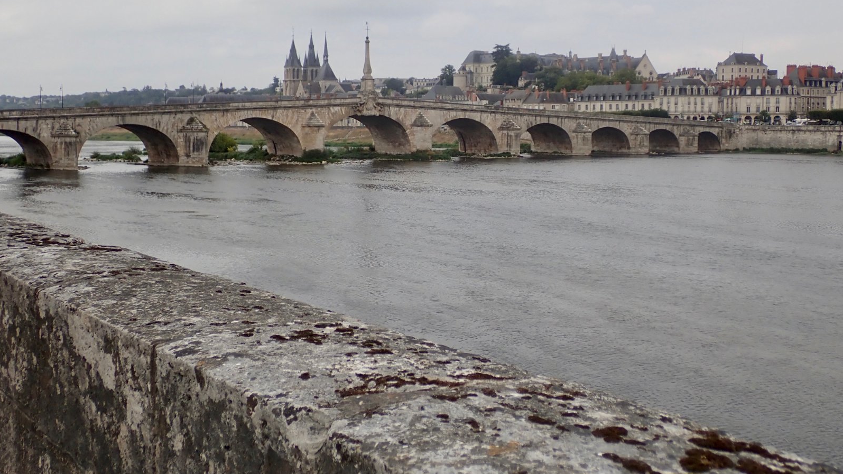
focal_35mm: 47
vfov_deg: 25.4
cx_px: 422
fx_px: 1051
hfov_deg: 43.7
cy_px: 188
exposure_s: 1/1000
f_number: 2.9
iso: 100
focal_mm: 7.86
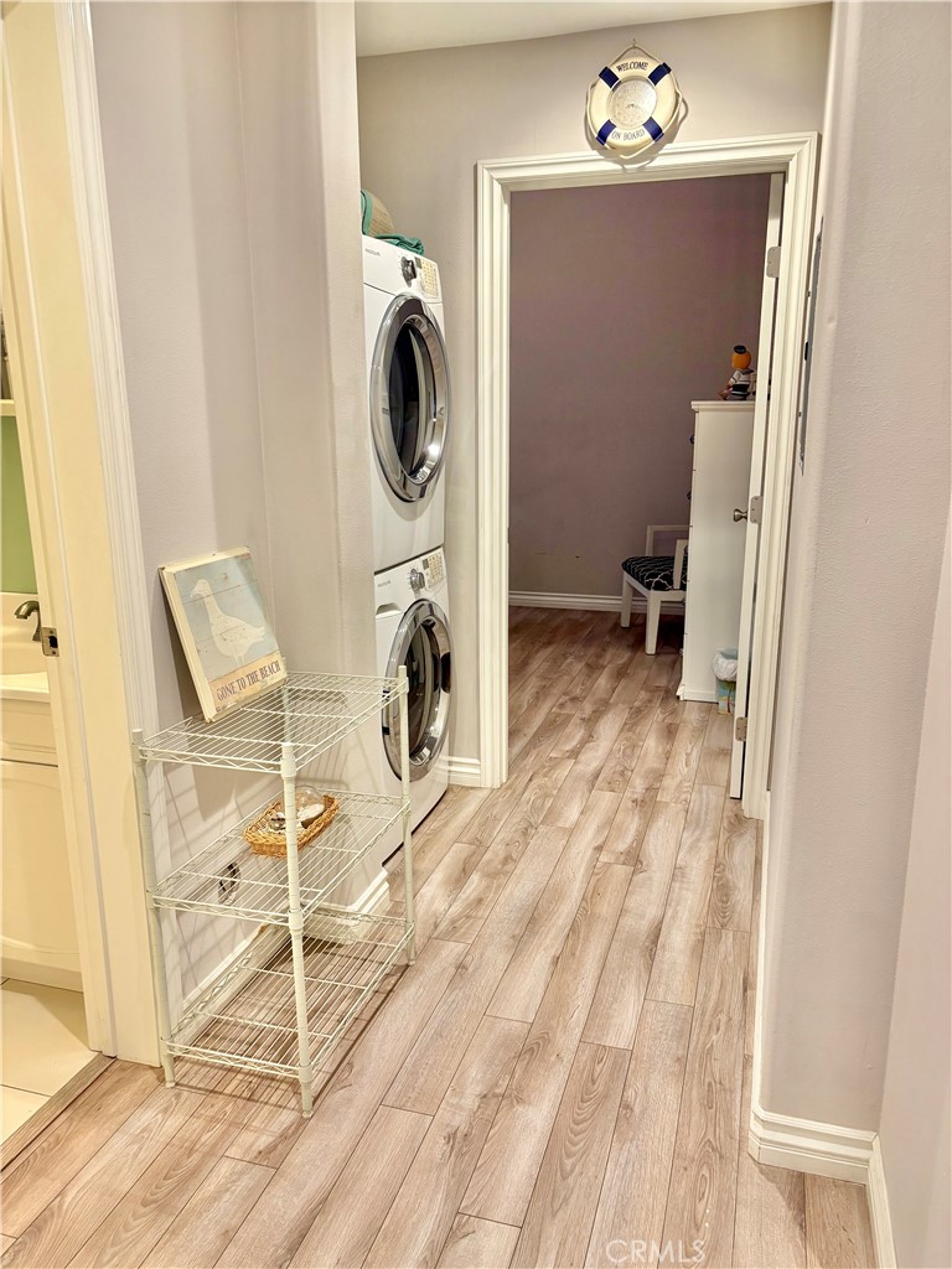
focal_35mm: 26
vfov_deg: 67.3
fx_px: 953
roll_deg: +0.4
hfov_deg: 53.1
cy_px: 634
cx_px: 476
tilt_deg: -12.8
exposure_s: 1/60
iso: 160
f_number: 1.6
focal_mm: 5.96
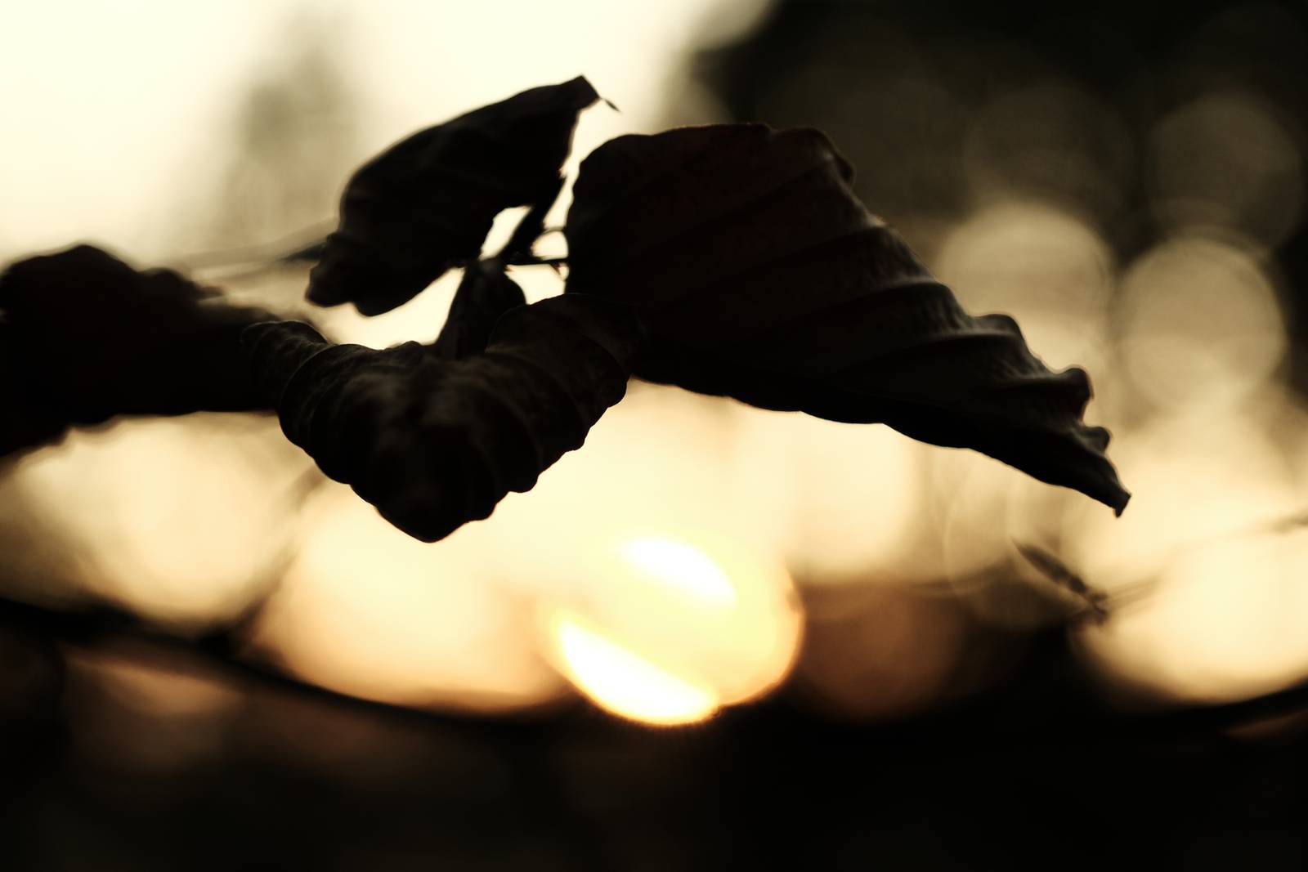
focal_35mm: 108
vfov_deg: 12.7
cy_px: 436
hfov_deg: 18.9
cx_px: 654
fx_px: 3924
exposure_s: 1/210
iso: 800
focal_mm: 72.1
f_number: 4
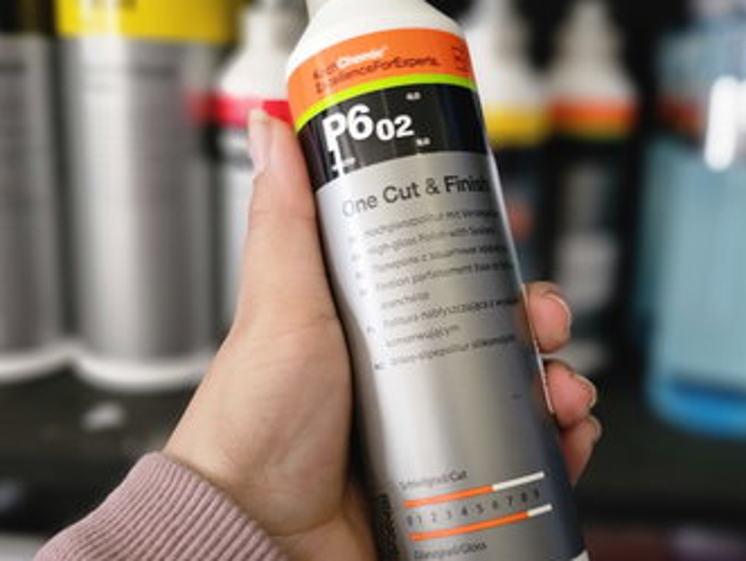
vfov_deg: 38.7
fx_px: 798
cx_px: 415
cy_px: 290
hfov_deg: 50.0
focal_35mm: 37
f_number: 1.7
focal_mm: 6.3
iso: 640
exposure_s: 1/25
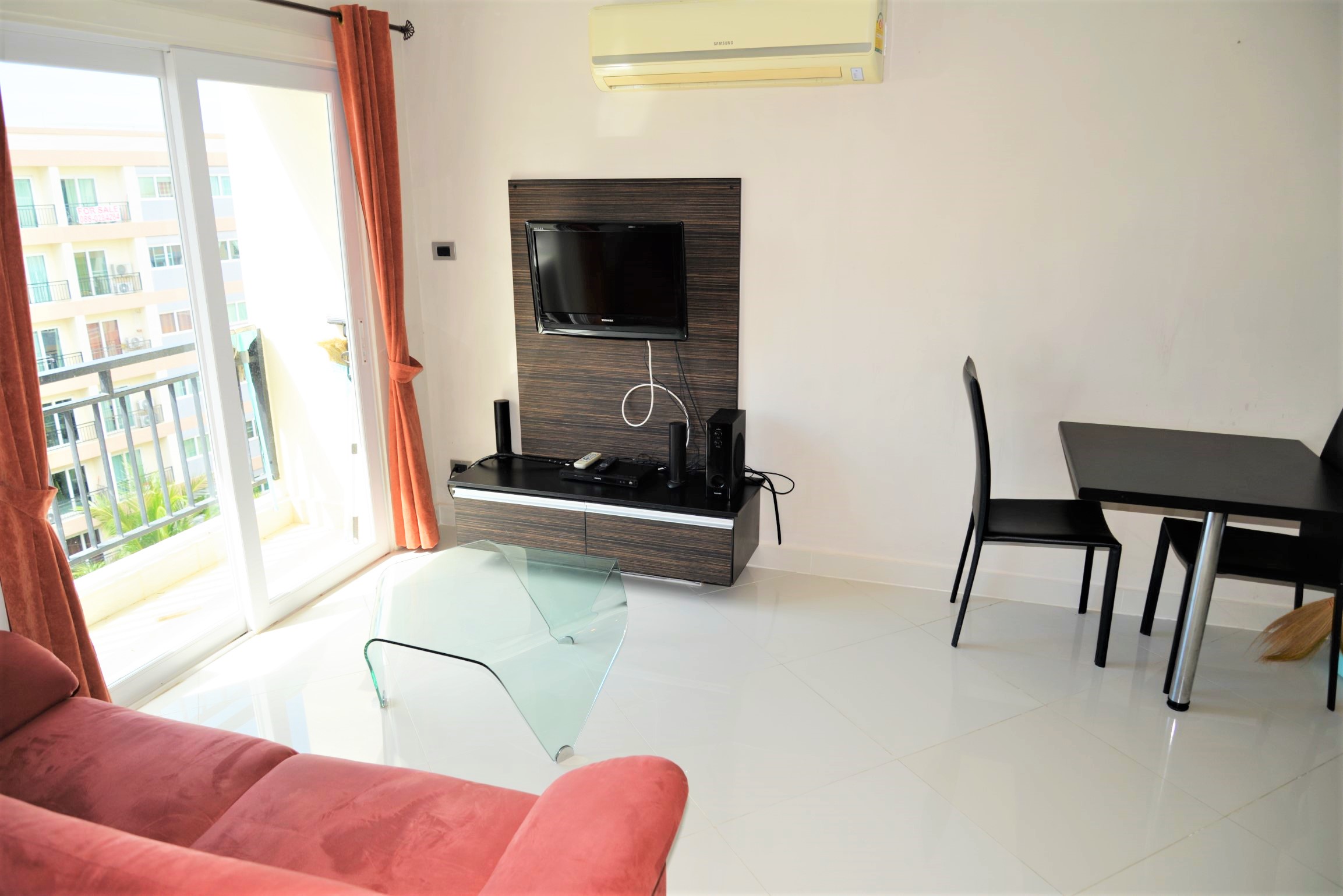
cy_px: 448
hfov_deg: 73.7
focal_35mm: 24
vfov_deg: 53.2
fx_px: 896
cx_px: 672
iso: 100
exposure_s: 1/200
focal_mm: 24
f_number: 4.5
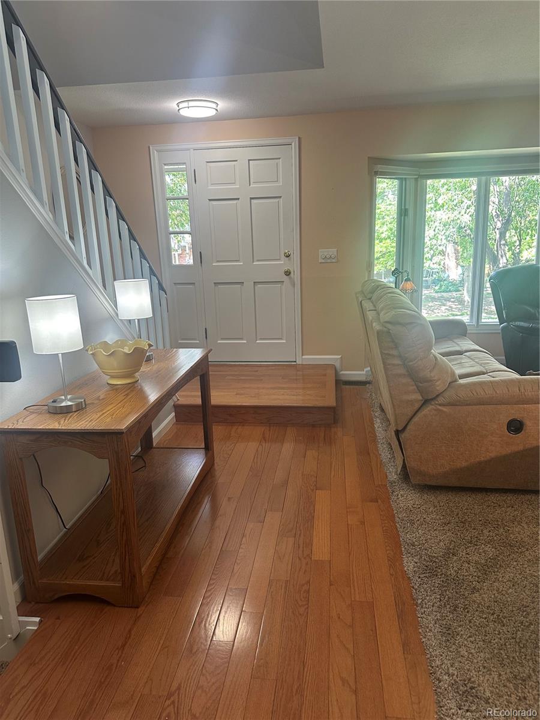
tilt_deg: -12.4
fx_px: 499
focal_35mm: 24
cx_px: 270
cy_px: 360
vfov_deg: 71.6
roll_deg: +2.4
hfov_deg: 56.8
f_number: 1.78
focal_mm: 6.86
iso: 160
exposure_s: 1/120
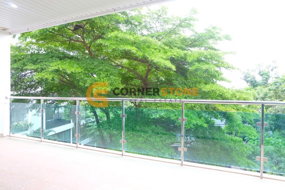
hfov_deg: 73.7
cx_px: 142
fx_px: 190
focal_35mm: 24
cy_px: 95
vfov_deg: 53.1
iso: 200
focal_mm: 16
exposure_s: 1/15
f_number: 3.5
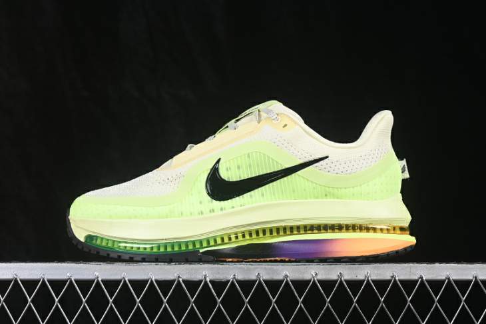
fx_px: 1012
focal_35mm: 75
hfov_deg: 27.0
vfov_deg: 18.2
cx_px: 243
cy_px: 162
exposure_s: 1/80
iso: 160
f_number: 8
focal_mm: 50
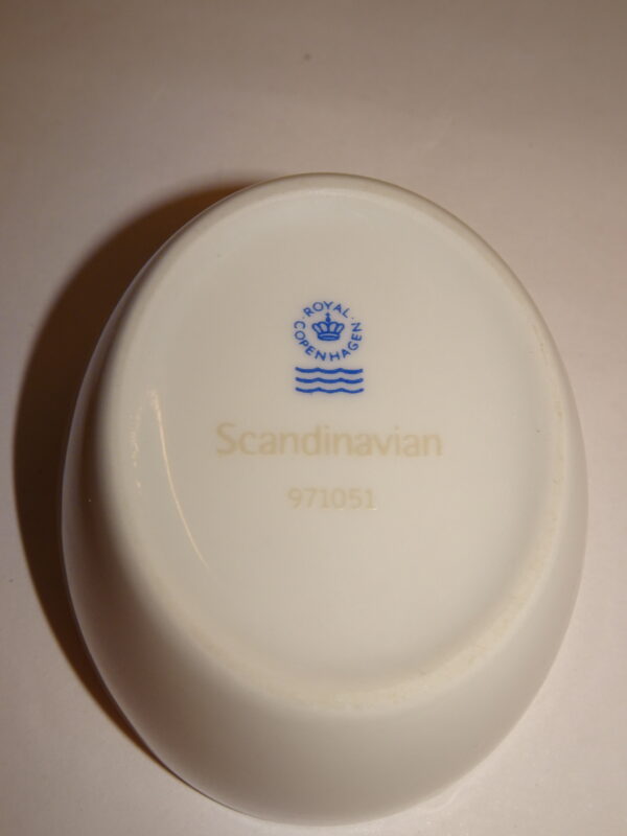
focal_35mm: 40
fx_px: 966
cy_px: 418
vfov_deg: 46.8
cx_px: 314
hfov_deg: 36.0
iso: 80
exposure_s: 1/40
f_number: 4
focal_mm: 6.8
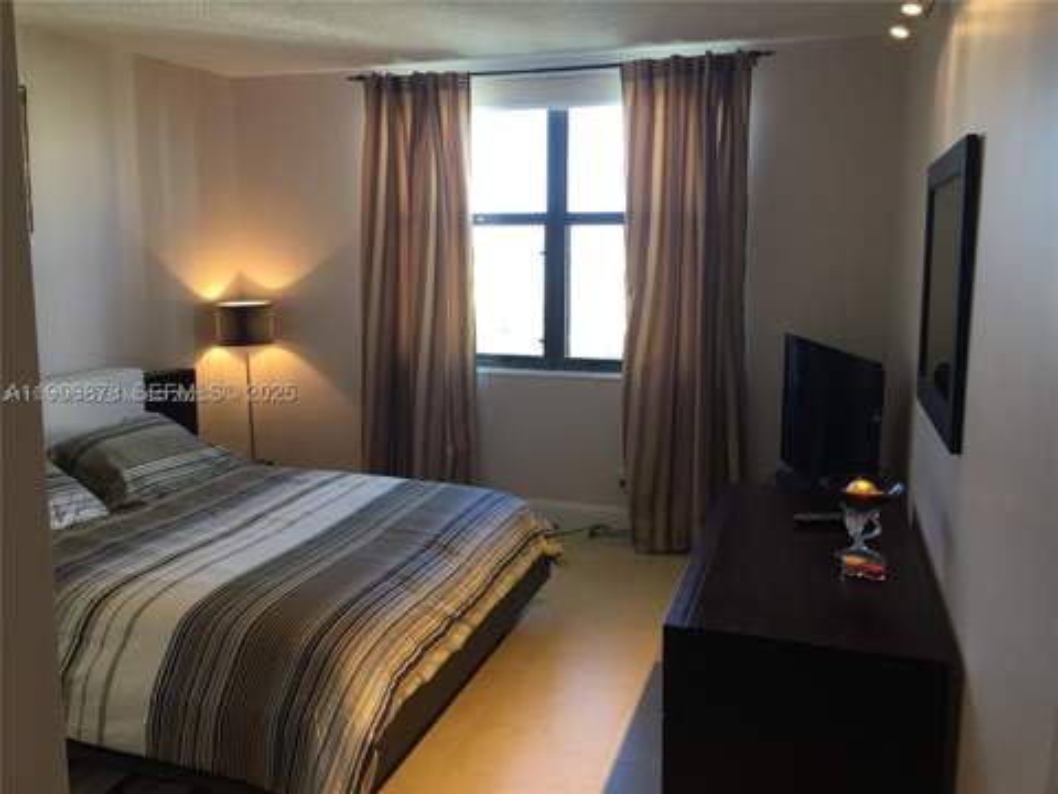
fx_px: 886
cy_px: 397
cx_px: 529
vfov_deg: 48.2
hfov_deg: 61.7
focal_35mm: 29
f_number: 2.2
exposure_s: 1/30
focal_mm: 4.15
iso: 32
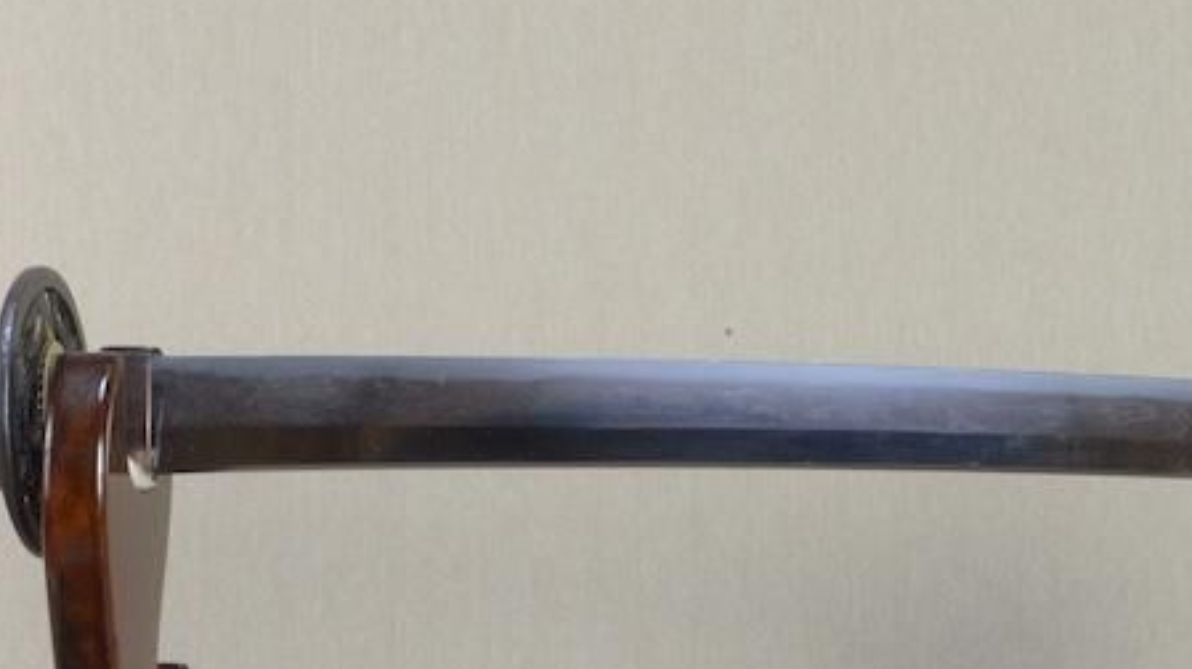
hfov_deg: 21.6
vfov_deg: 12.3
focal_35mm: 98
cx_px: 905
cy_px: 540
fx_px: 3096
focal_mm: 20
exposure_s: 1/2
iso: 400
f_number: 11
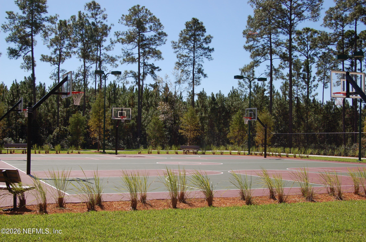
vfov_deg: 28.0
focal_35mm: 48
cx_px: 183
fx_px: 487
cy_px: 121
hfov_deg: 41.2
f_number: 10
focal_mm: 32
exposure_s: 1/400
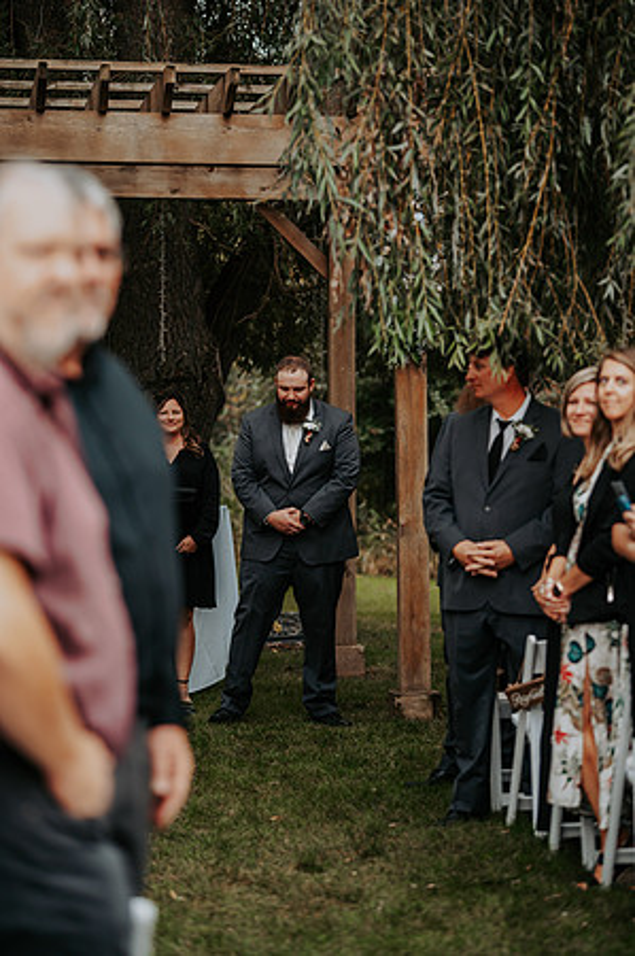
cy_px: 478
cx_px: 318
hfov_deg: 12.2
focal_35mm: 112
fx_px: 2970
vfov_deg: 18.3
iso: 400
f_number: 2.8
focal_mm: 112
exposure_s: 1/1000
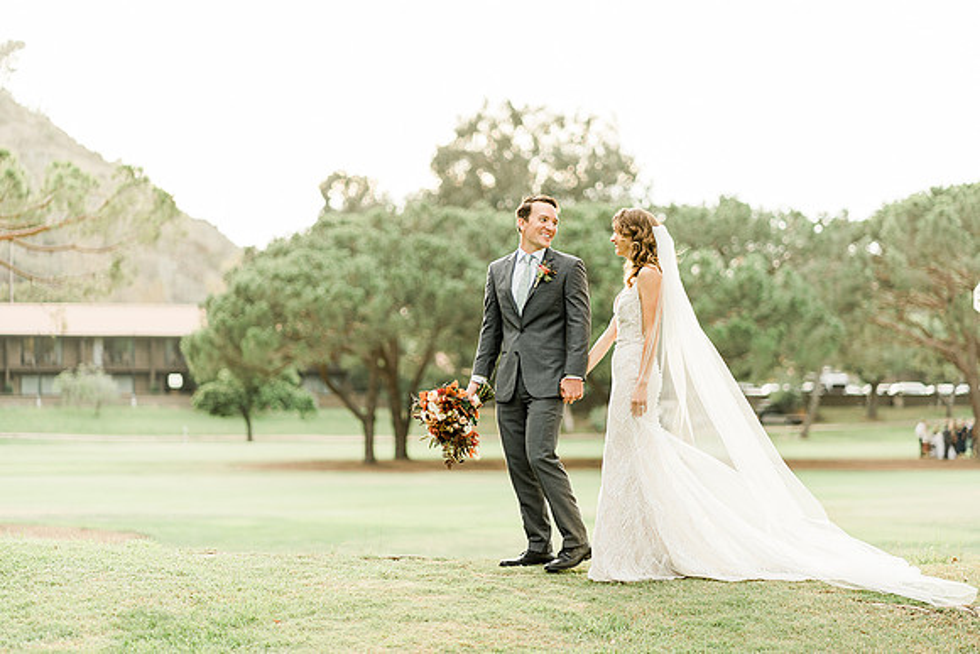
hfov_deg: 23.2
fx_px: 2385
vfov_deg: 15.6
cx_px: 496
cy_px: 326
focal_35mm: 88
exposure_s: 1/250
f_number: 1.8
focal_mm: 85
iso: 100
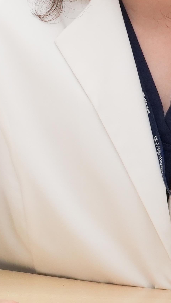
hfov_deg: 5.4
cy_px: 21
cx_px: -19
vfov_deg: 9.5
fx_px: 1823
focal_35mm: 226
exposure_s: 1/60
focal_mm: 53
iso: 1000
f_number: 13
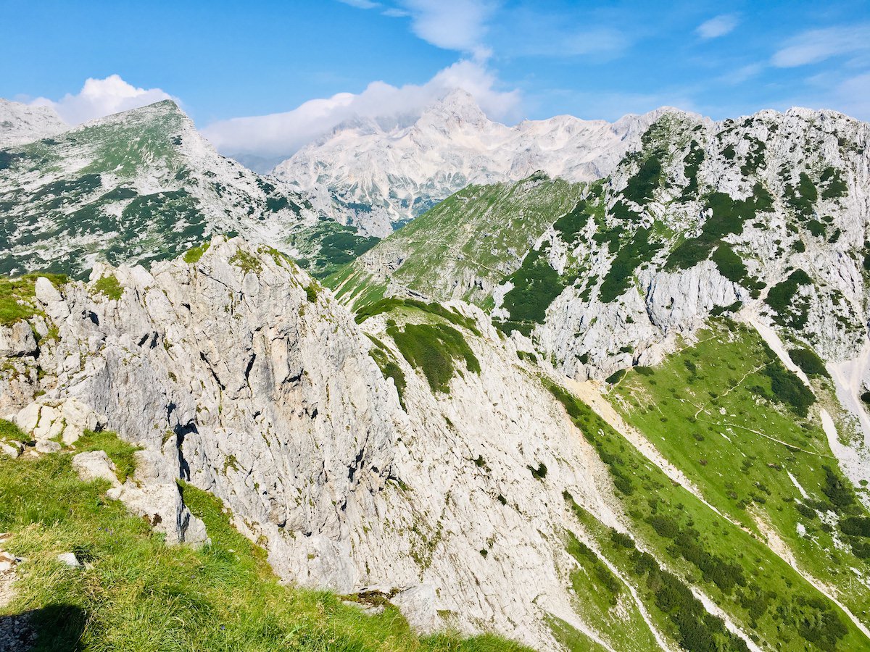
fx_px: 729
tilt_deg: -9.0
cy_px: 326
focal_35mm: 29
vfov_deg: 48.2
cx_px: 435
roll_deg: -1.2
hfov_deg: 61.7
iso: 25
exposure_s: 1/2331
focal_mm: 4.15
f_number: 2.2
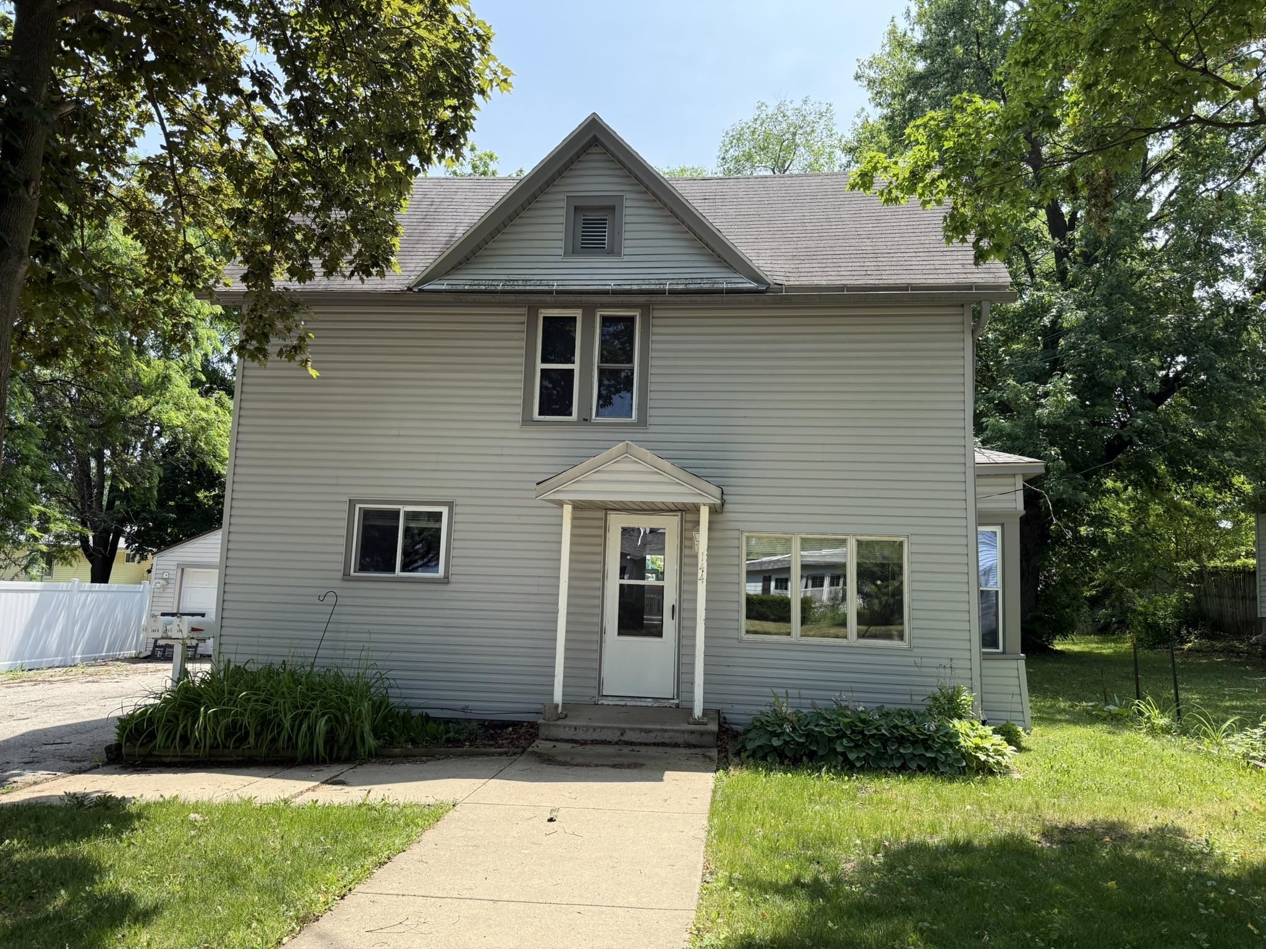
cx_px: 633
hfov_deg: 71.6
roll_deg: -2.0
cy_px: 474
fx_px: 878
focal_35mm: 24
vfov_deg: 56.8
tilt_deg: +7.3
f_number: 1.78
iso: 100
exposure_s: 1/1812
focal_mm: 6.76
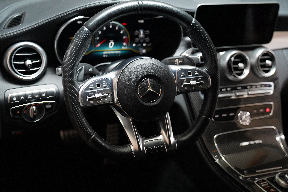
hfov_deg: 41.1
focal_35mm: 48
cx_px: 144
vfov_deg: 28.1
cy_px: 96
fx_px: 384
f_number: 2.8
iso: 10000
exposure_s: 1/160
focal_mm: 48
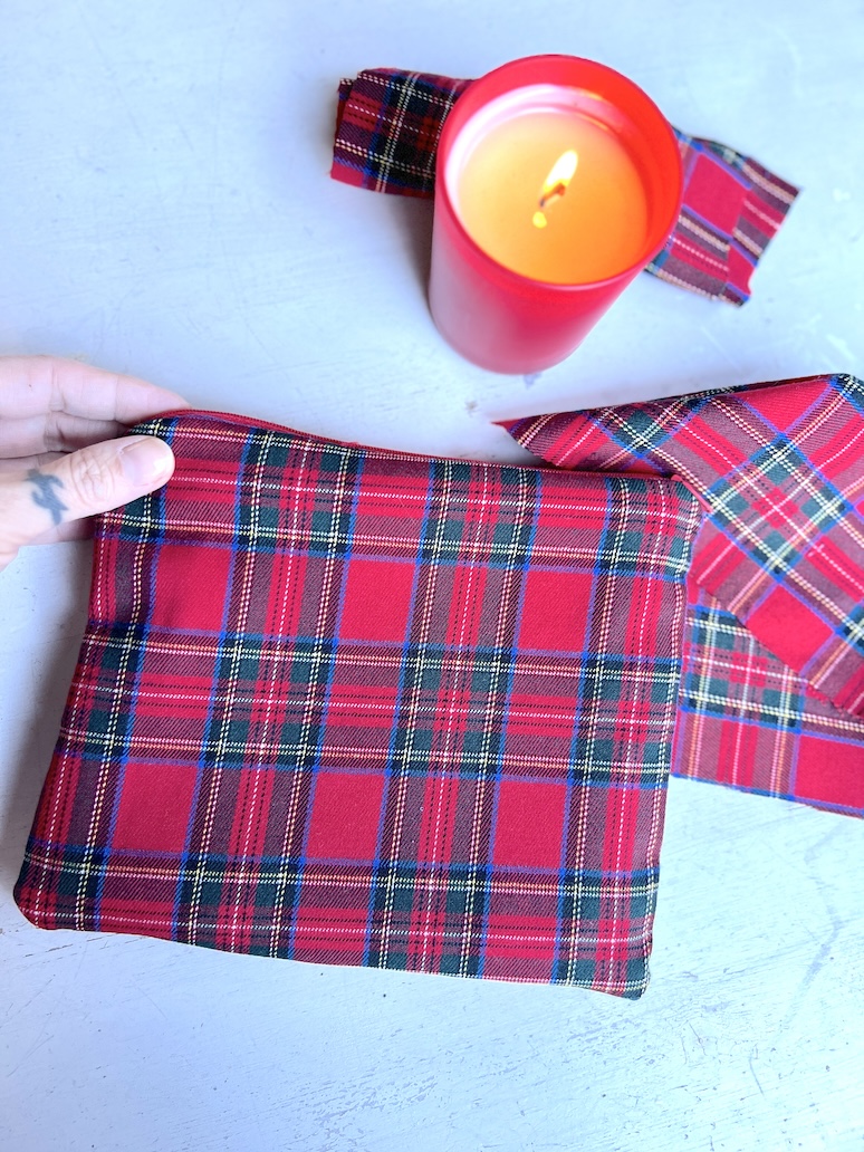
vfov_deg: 67.3
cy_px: 576
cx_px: 432
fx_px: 865
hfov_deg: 53.1
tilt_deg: -80.0
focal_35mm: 26
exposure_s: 1/114
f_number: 1.5
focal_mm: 5.7
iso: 125
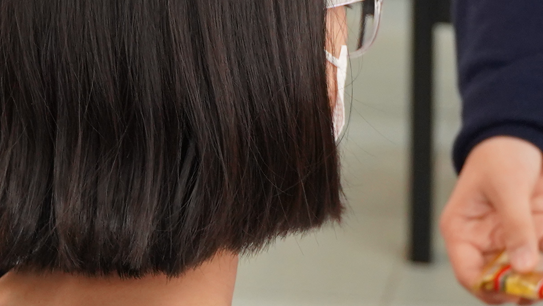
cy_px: -215
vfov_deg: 7.5
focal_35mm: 157
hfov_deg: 13.6
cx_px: 420
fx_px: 2261
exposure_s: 1/160
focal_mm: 30
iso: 1600
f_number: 2.8
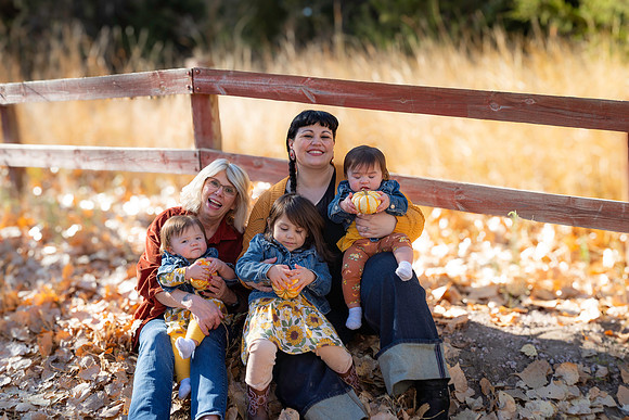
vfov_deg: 33.4
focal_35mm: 40
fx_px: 699
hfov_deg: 48.4
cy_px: 210
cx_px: 314
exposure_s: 1/125
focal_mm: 40
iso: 100
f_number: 5
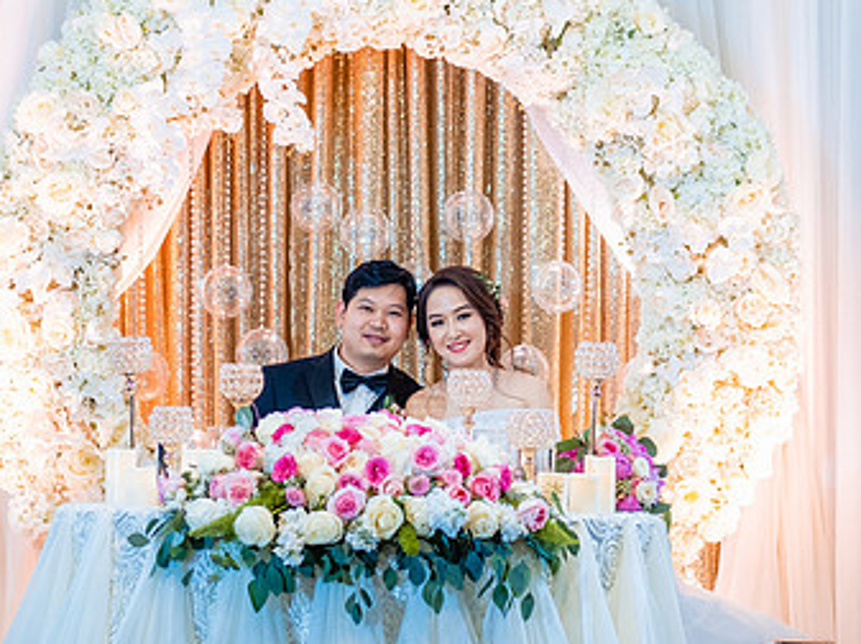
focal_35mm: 146
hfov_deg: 13.5
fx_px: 3628
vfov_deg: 10.1
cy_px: 202
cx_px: 416
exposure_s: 1/200
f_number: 2
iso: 640
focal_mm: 56
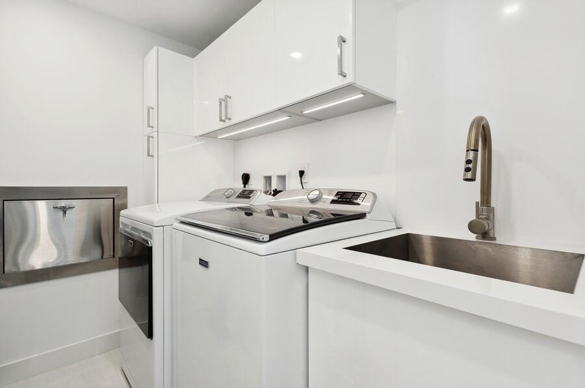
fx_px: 276
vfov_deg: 70.3
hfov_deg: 93.3
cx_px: 292
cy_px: 194
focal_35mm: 17
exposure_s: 1/15
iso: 100
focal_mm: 17
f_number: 8
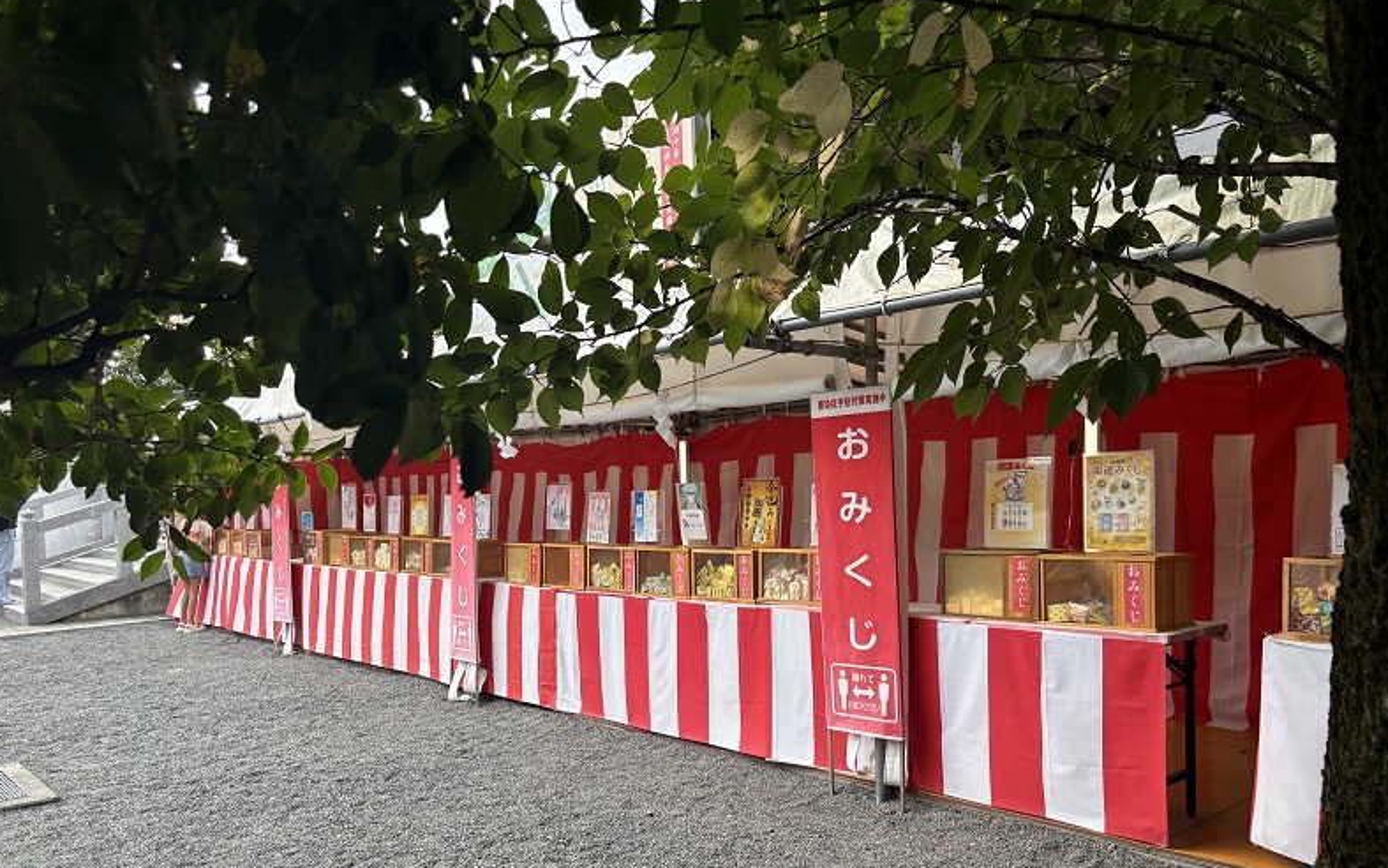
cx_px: 695
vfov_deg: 44.4
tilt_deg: -1.7
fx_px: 1059
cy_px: 508
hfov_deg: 66.5
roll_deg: +0.9
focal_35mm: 28
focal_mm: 5.96
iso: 50
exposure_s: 1/490
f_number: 1.6
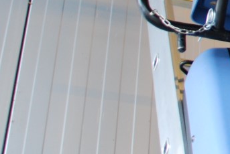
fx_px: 813
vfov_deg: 10.4
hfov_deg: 13.9
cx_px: 444
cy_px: -84
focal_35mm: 127
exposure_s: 1/20
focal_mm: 18
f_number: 3.5
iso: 400
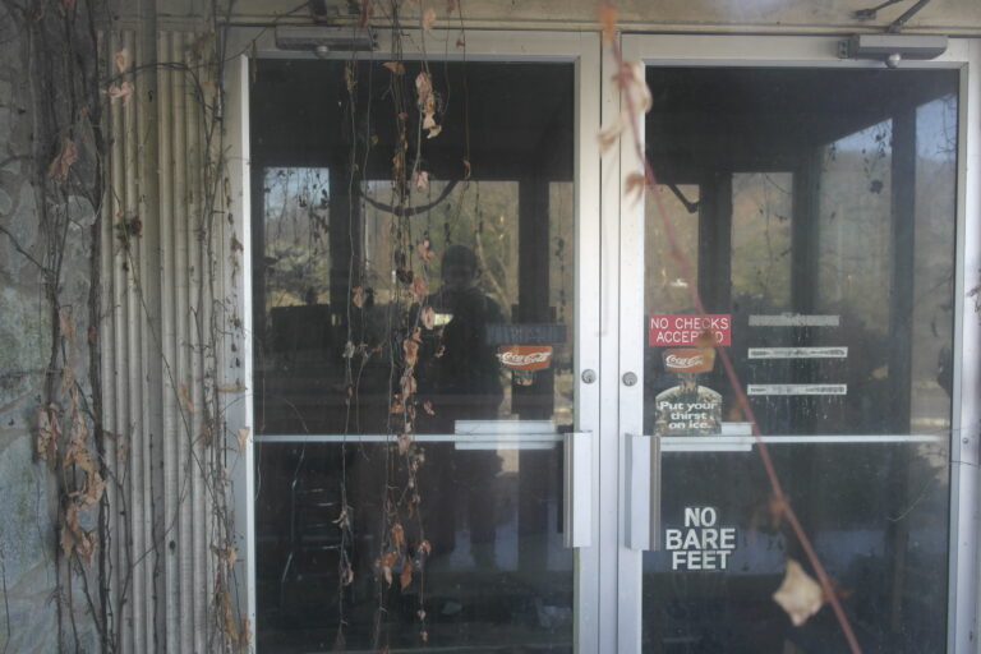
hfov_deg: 61.9
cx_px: 490
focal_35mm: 30
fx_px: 817
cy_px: 327
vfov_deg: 43.6
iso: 200
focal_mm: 20
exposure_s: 1/80
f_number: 3.5
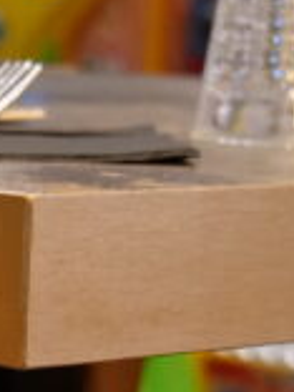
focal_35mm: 250
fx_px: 2831
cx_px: -259
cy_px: 412
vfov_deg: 7.9
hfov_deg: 5.8
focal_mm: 19
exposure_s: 1/60
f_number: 3.2
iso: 500
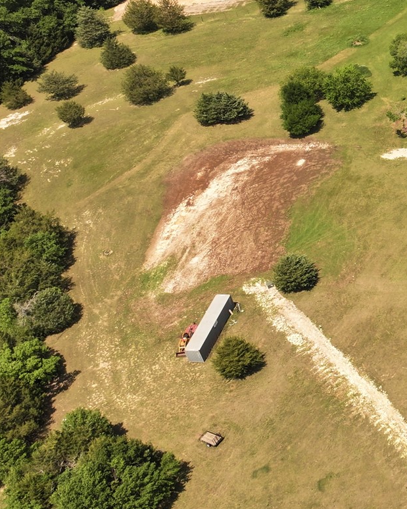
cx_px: 656
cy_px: 136
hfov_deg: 20.2
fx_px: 934
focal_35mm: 62
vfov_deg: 30.1
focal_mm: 12.29
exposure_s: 1/1600
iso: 110
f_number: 2.8
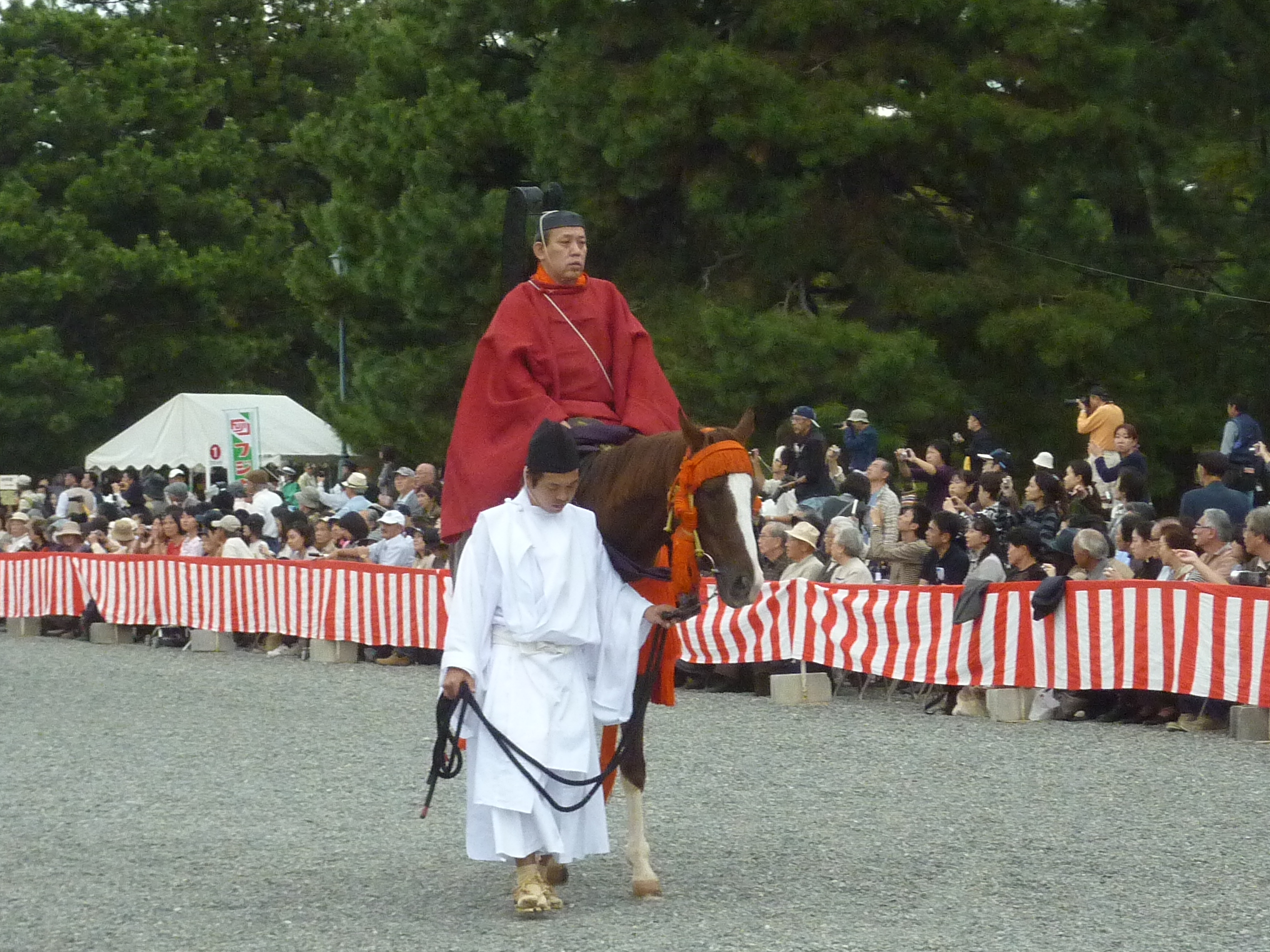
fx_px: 4843
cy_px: 474
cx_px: 634
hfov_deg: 14.9
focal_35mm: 132
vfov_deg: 11.2
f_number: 4.1
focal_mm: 11.9
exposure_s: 1/320
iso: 320
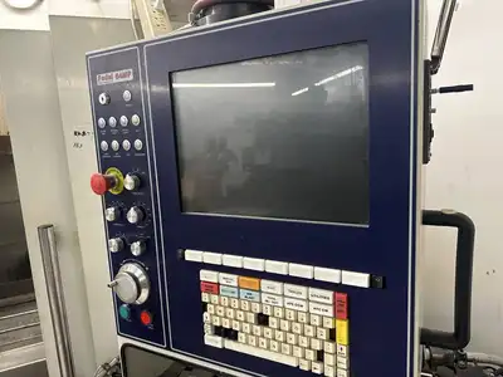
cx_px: 252
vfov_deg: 56.8
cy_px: 188
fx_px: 349
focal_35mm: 24
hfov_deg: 71.6
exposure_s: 1/60
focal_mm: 6.9
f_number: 1.8
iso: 200
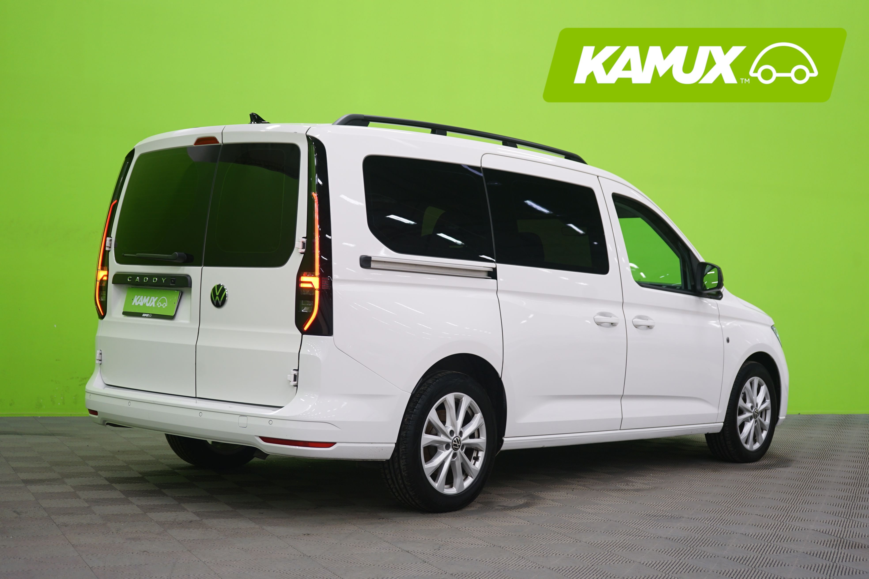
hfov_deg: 39.6
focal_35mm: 50
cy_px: 290
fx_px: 1207
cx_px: 434
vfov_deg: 27.0
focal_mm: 50
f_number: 5
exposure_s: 1/8
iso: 400
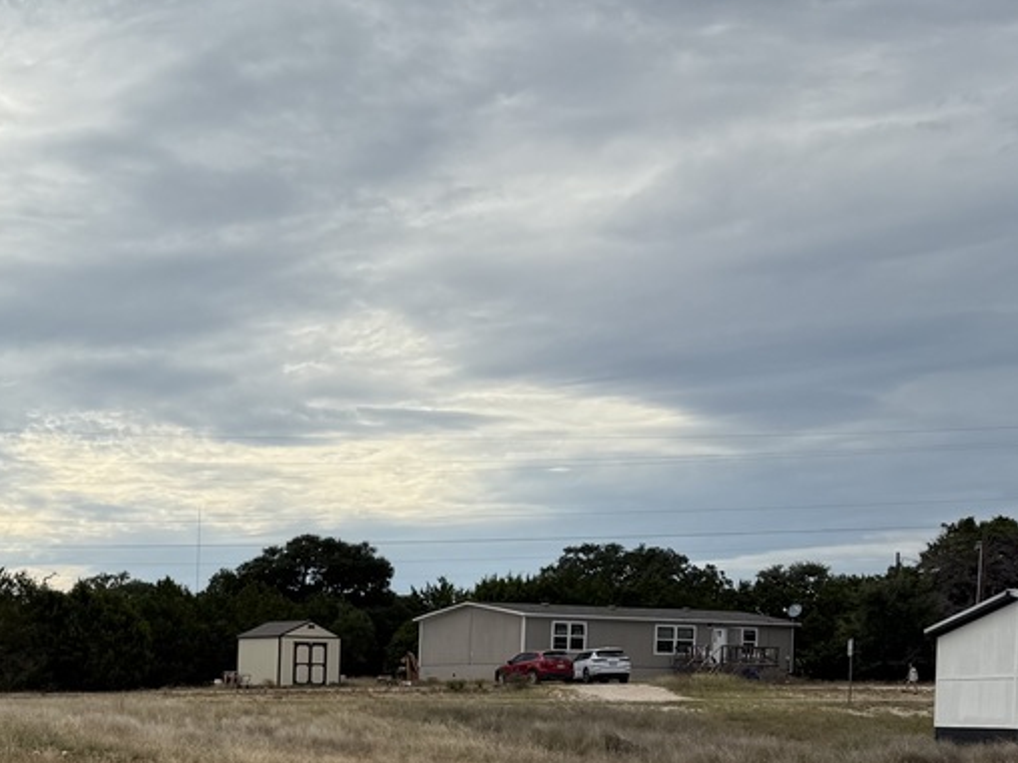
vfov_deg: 20.9
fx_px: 2000
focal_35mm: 68
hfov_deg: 25.6
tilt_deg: -1.2
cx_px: -204
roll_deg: +0.4
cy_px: 769
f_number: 1.78
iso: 80
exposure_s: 1/4673
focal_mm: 6.76
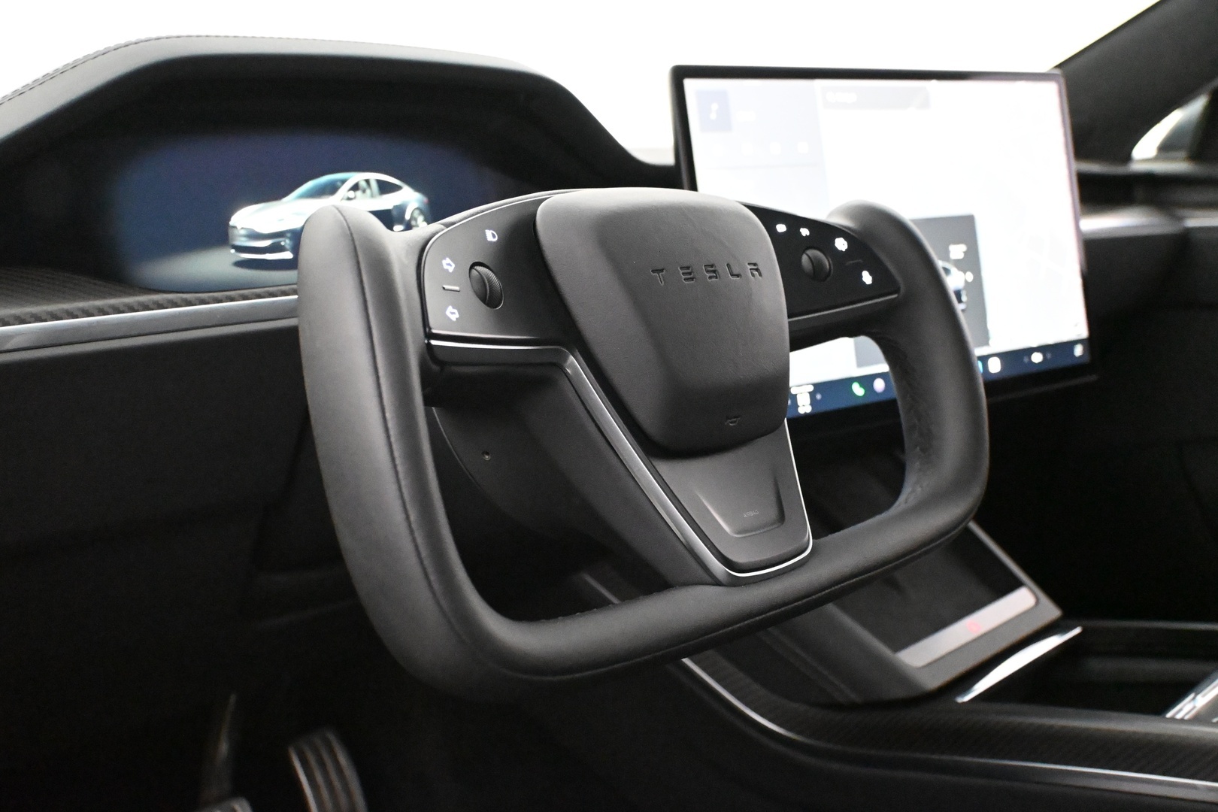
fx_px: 1243
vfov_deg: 36.2
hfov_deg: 52.2
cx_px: 609
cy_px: 406
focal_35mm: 37
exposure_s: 1/60
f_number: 4.2
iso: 12800
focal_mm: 24.5
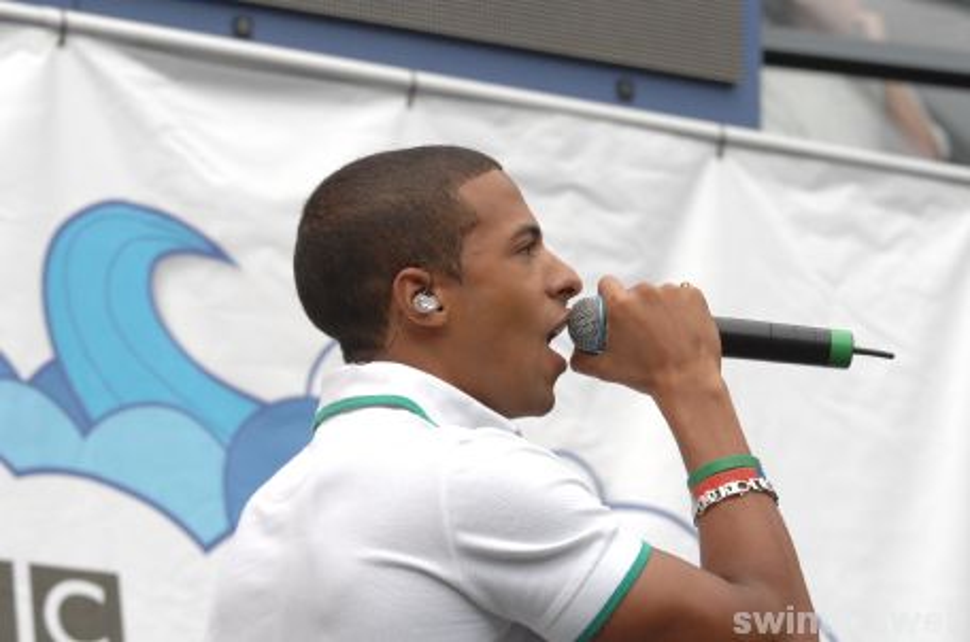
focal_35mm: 142
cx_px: 485
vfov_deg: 9.6
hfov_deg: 14.4
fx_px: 3832
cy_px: 321
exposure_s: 1/500
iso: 800
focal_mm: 95
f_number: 5
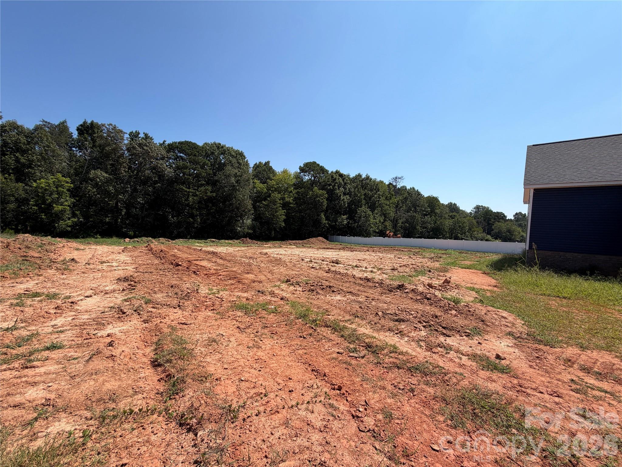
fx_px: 252
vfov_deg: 85.7
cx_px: 311
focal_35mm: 14
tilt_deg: -1.8
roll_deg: -2.9
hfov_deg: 102.1
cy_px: 234
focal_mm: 2.22
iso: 20
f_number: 2.2
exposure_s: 1/914
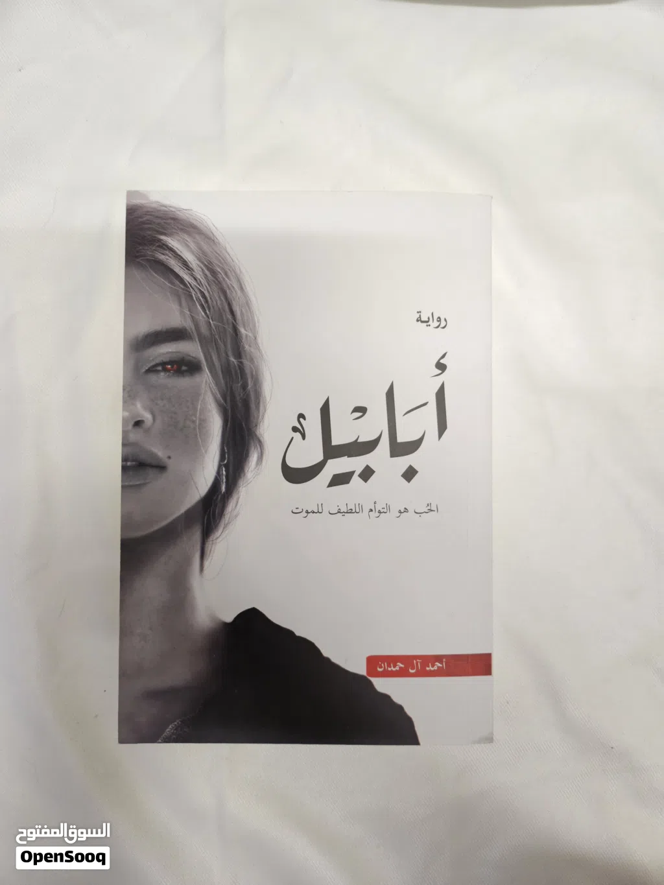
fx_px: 614
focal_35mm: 24
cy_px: 442
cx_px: 332
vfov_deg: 71.6
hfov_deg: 56.8
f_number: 1.8
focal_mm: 5
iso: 640
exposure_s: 1/50
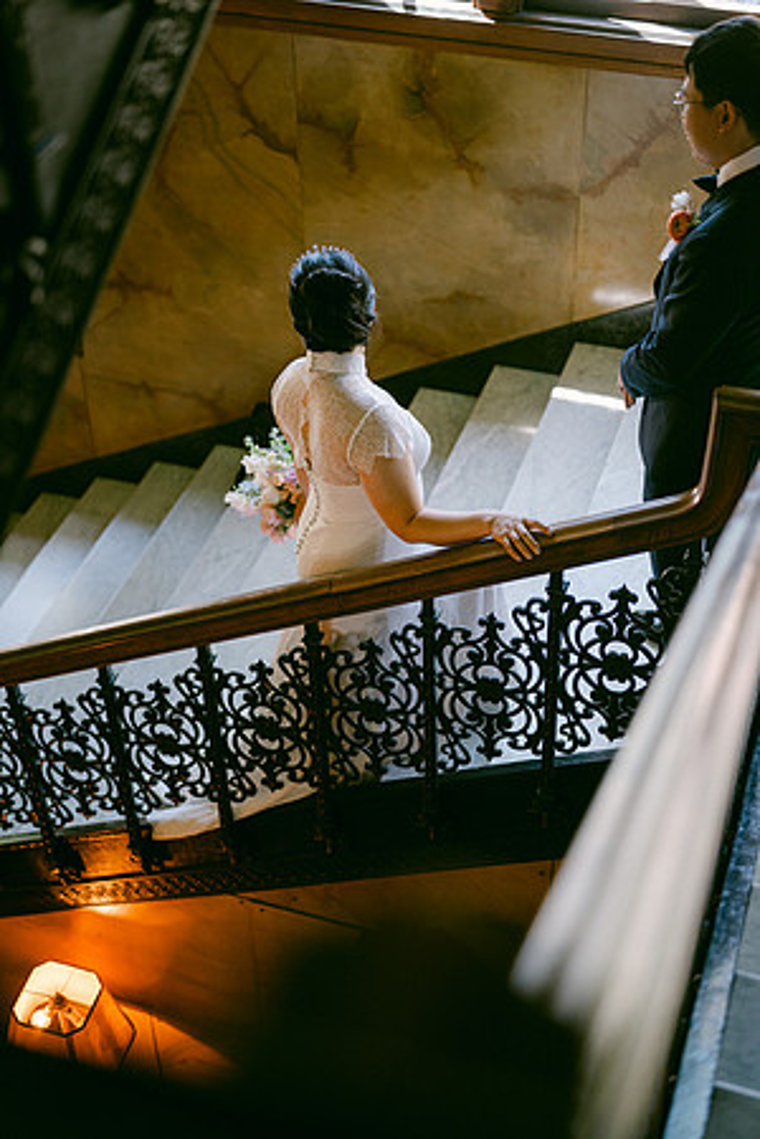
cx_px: 380
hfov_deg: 27.0
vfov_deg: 39.6
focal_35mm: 50
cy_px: 570
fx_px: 1583
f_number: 1.8
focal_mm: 50
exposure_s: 1/125
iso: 320
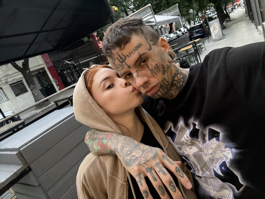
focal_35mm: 23
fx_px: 176
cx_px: 132
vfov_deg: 58.9
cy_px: 100
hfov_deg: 73.9
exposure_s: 1/50
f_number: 1.9
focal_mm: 2.69
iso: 160
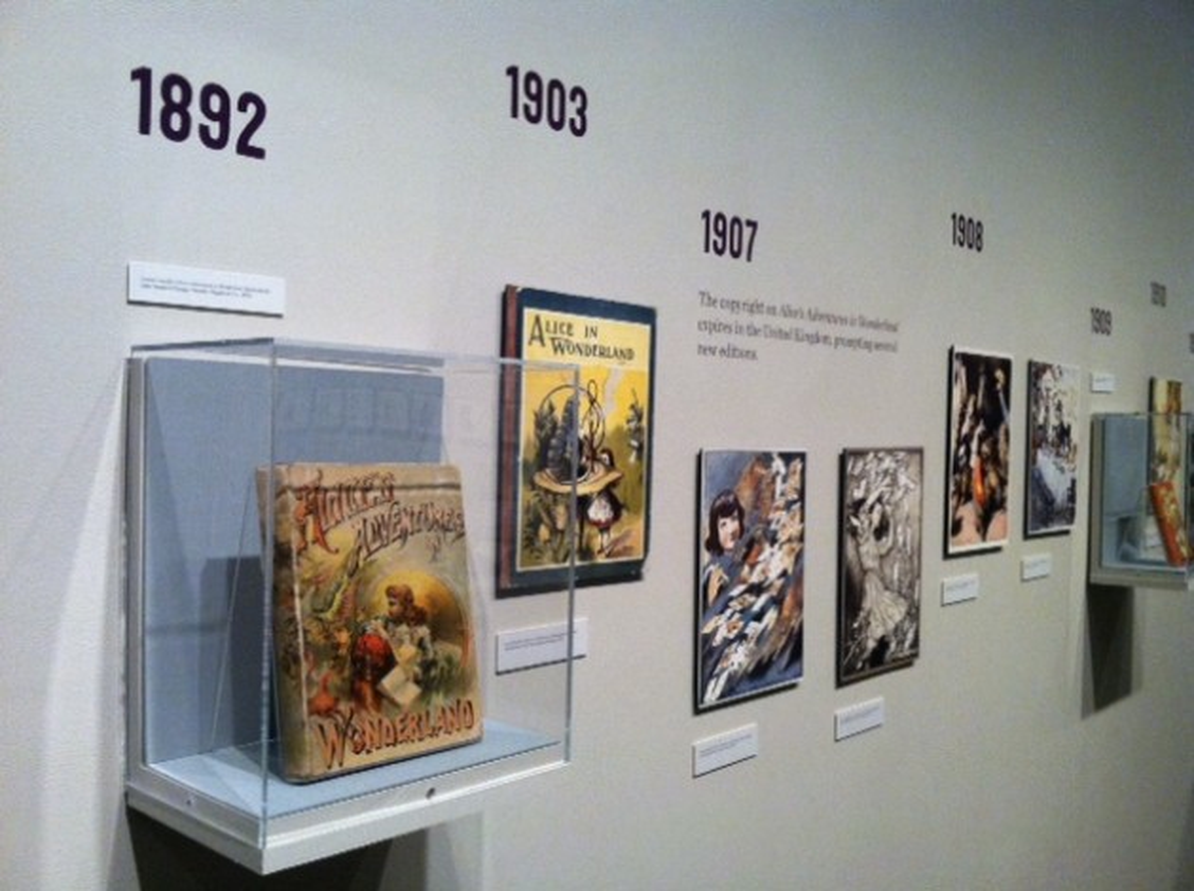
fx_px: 1205
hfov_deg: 52.7
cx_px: 597
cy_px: 446
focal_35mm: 35
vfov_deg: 40.6
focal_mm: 3.85
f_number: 2.8
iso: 200
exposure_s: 1/15
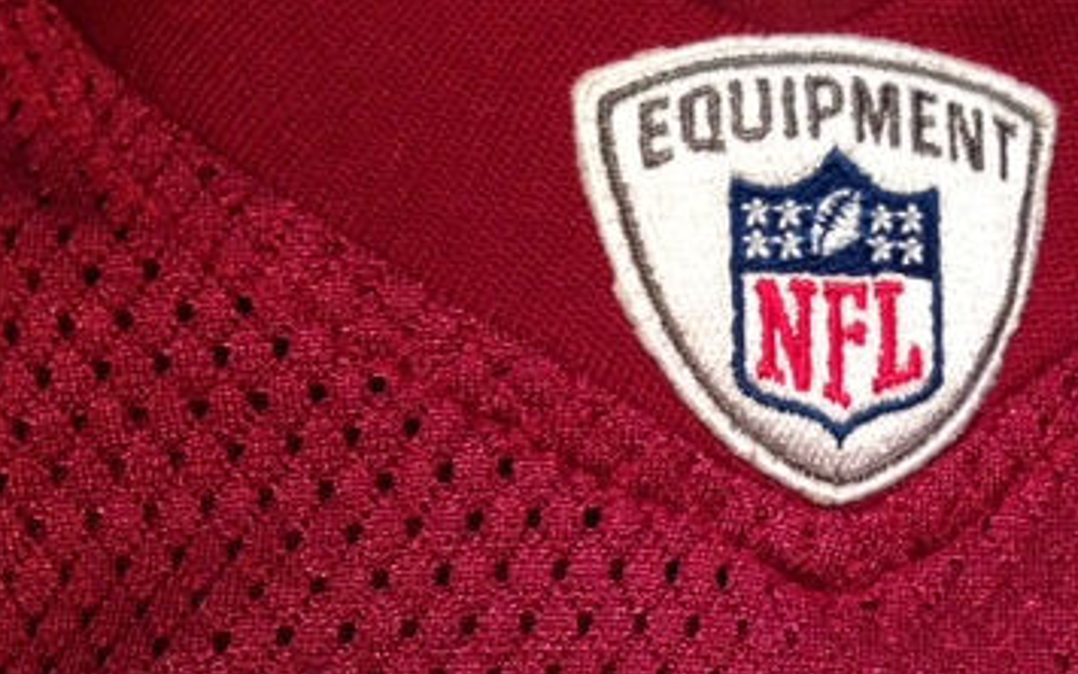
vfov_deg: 20.2
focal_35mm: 63
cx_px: 786
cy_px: 628
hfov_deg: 32.0
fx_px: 1851
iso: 400
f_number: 2.4
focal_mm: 4.13
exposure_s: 1/17
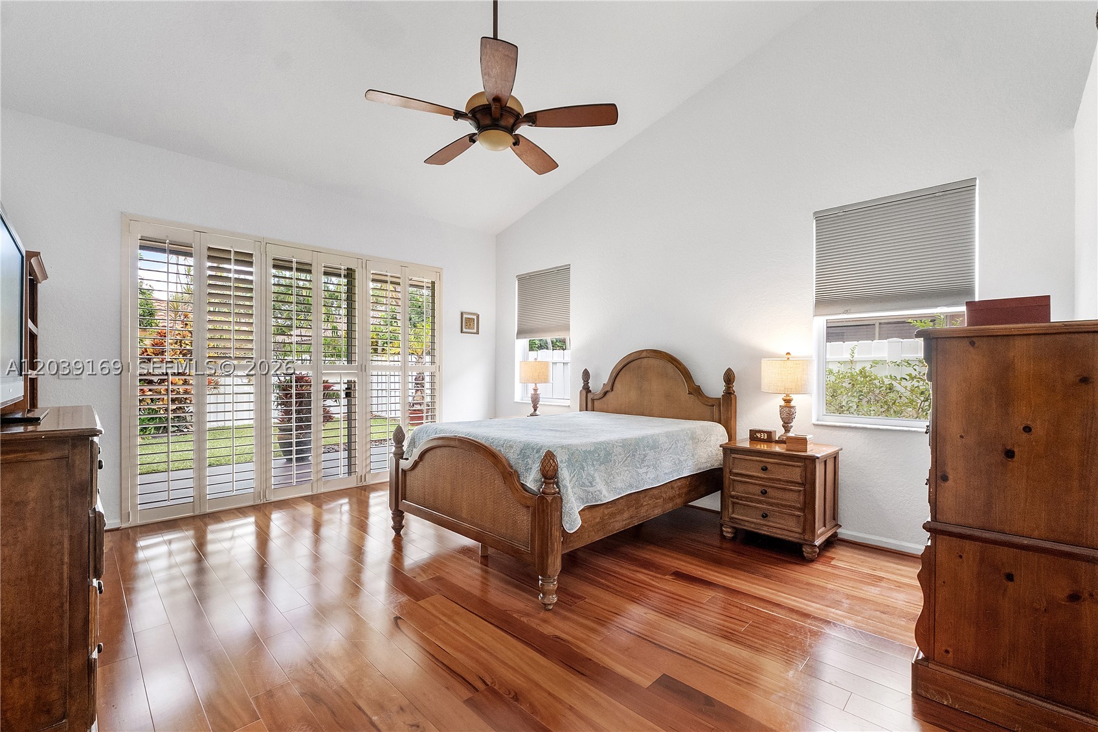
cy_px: 366
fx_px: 458
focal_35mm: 15
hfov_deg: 100.4
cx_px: 549
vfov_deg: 77.3
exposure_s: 1/30
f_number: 8
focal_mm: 10
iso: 1000
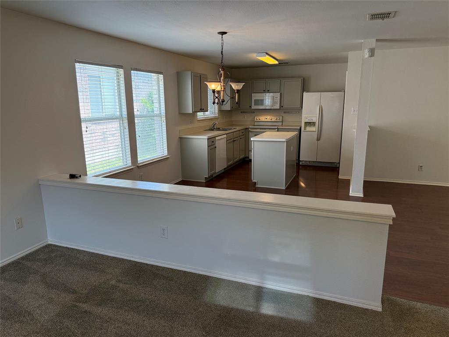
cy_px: 168
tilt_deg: -12.0
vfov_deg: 56.8
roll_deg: +0.0
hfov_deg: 71.6
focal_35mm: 24
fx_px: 311
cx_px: 224
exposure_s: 1/194
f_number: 1.78
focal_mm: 6.76
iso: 200
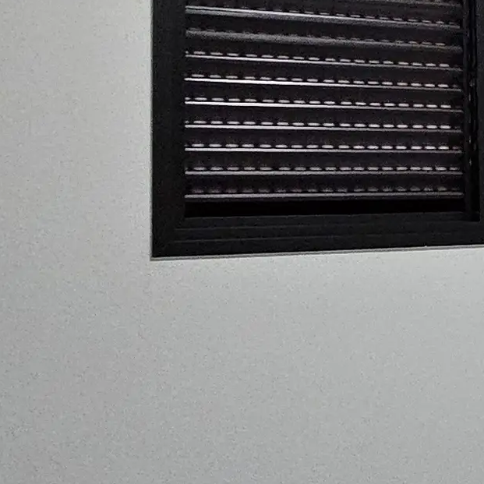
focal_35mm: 74
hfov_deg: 14.6
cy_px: 161
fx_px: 1171
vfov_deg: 23.3
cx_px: 1168
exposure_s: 1/40
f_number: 2.2
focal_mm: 2.2
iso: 400
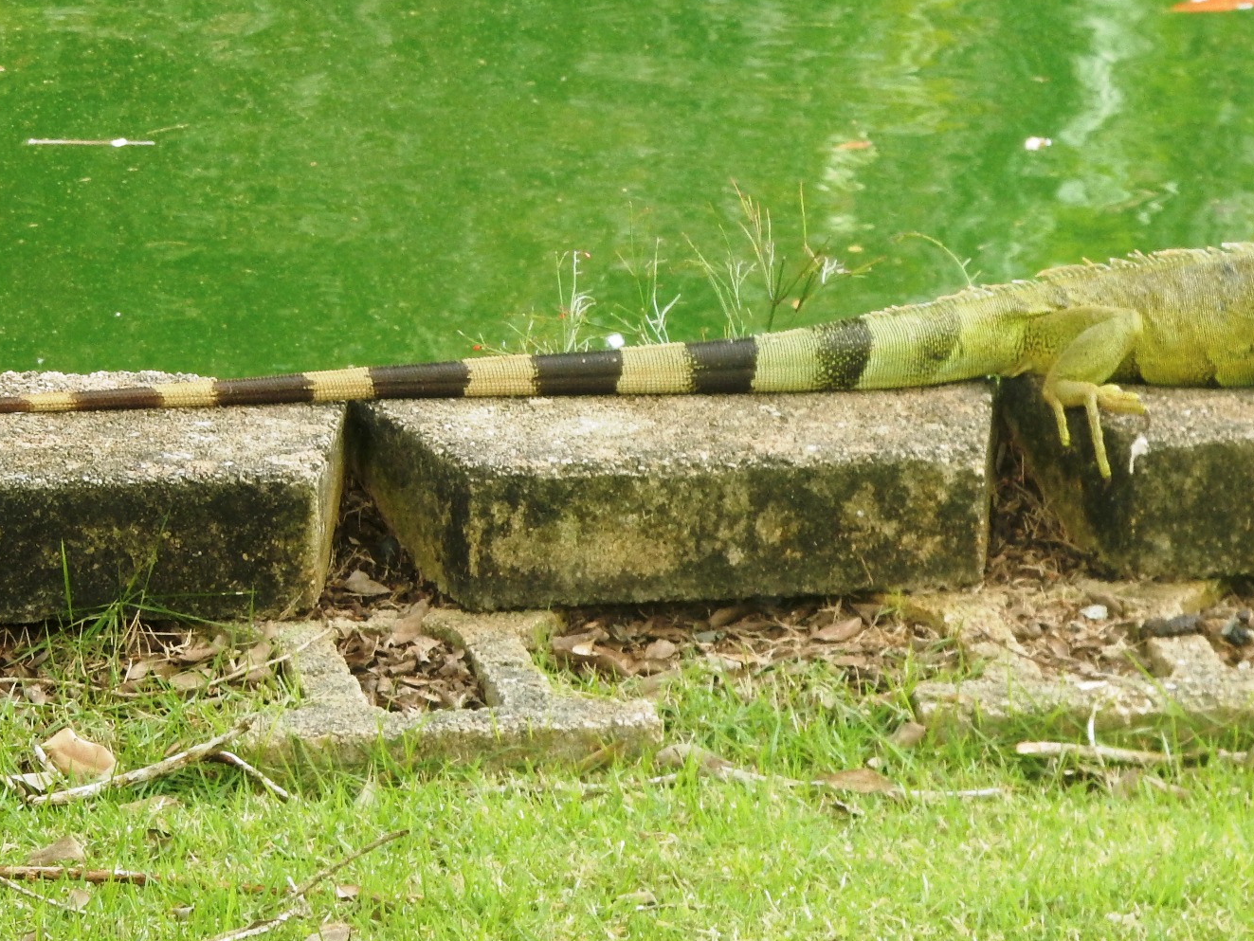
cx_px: 659
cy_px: 247
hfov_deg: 5.9
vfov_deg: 4.4
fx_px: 12175
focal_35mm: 336
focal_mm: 34.5
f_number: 6.3
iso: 140
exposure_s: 1/50
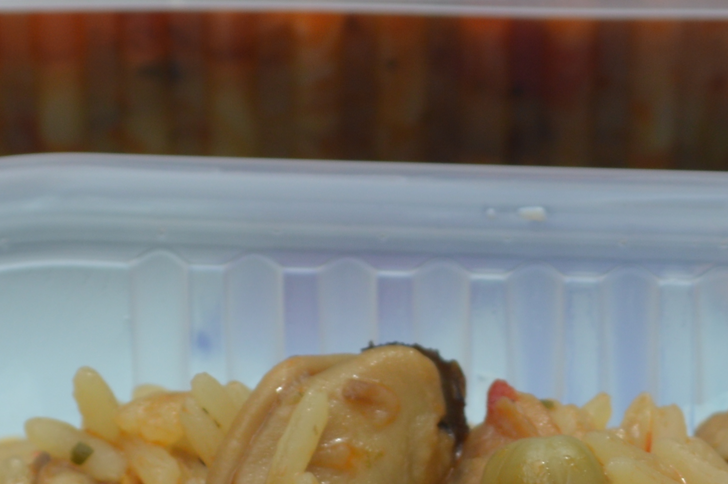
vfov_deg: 4.0
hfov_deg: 6.0
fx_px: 6892
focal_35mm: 341
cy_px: 690
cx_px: 790
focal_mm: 55
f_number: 7.1
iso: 100
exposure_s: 1/200
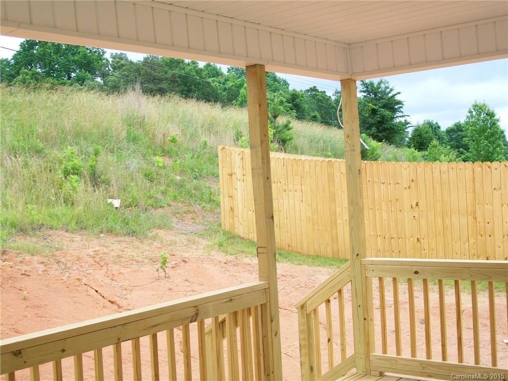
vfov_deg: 32.2
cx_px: 254
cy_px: 190
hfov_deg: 42.1
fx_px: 660
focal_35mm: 45
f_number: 3
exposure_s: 1/160
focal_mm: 7.6
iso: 64
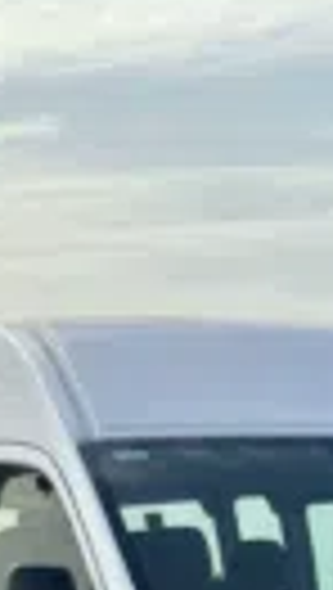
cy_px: 833
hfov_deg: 7.6
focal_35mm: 160
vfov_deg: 12.8
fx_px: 2504
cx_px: 266
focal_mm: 6.86
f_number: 1.78
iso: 80
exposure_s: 1/2358
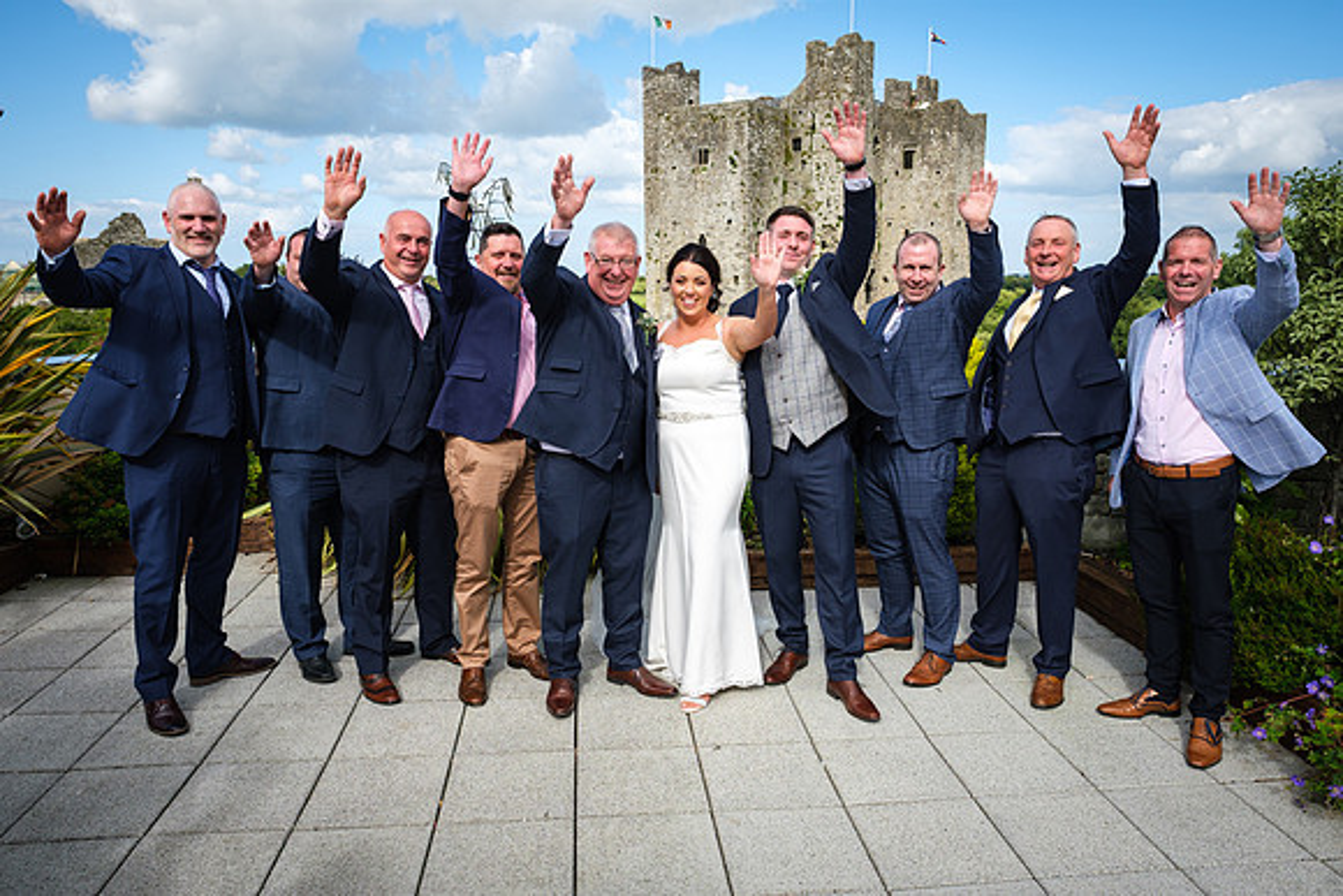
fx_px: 896
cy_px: 448
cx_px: 672
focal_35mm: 24
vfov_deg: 53.2
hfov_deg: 73.7
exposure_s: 1/250
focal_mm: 16
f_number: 8
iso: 200
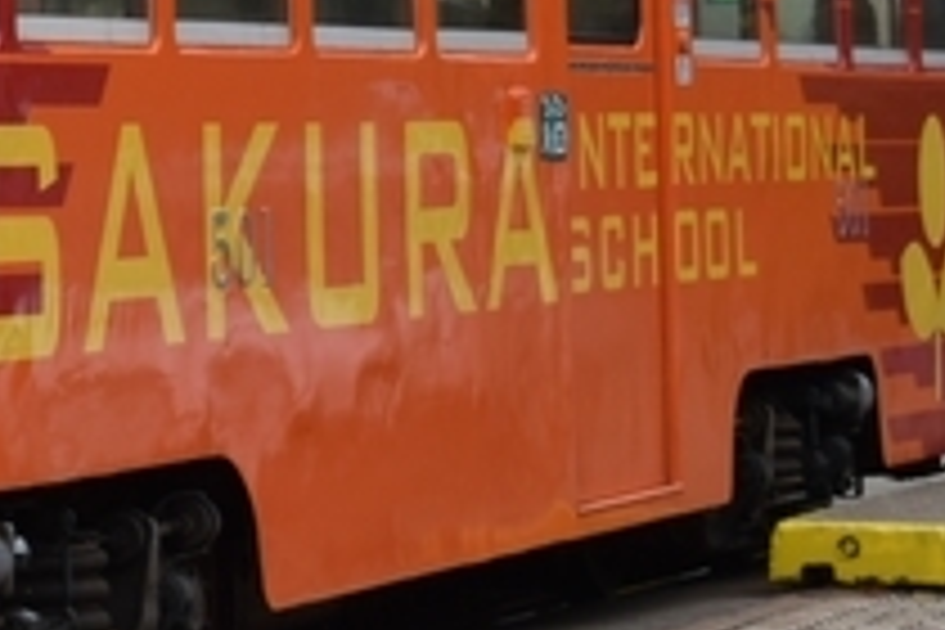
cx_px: -374
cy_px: -38
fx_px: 6903
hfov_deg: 7.7
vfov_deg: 5.2
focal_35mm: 263
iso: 100
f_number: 5
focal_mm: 46
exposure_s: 1/800
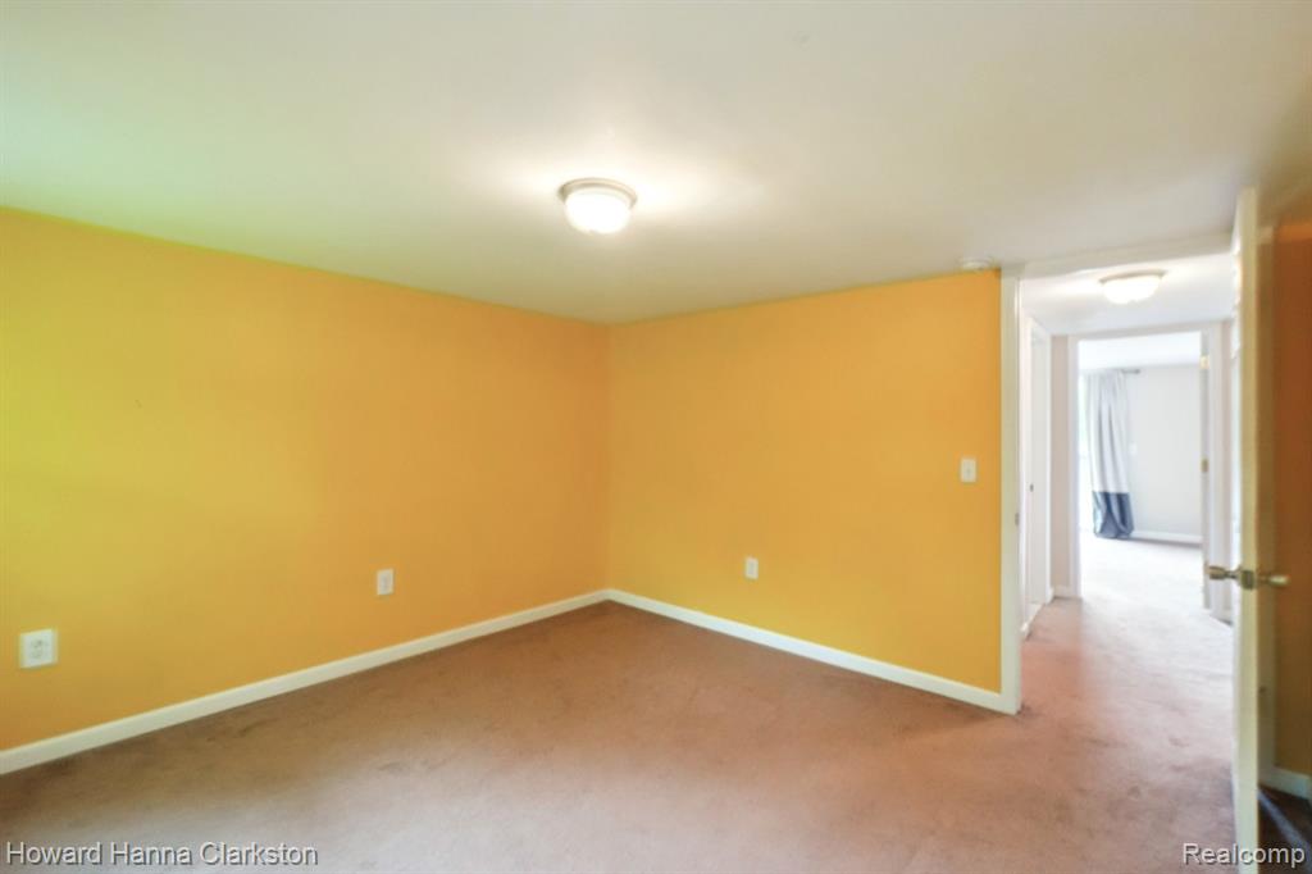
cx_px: 656
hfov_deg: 100.4
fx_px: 546
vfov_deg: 77.3
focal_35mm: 15
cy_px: 437
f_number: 8
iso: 2000
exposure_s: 1/30
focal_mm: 10
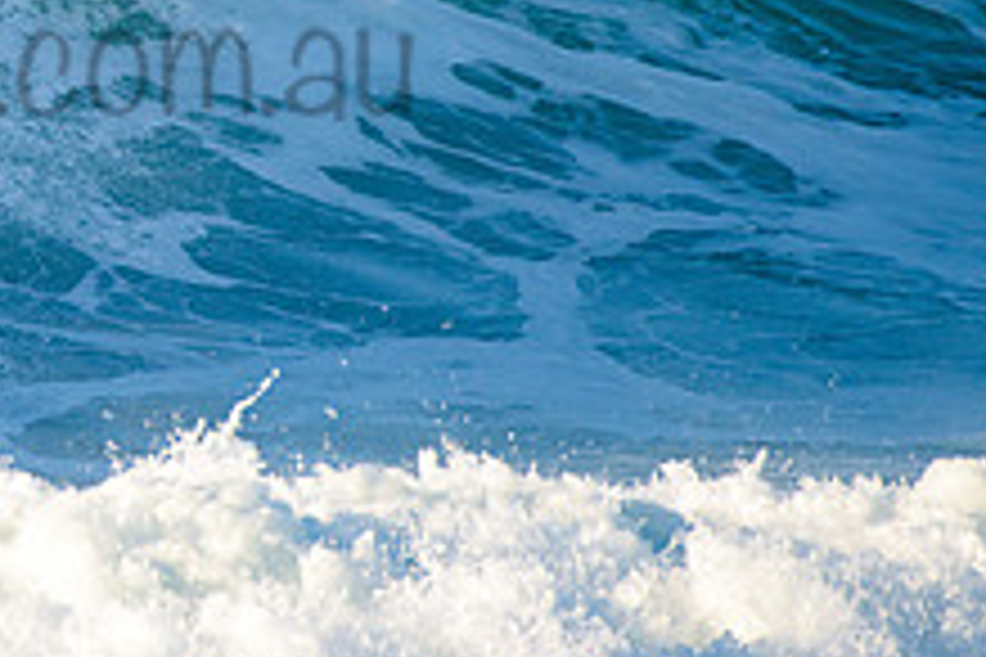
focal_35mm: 1322
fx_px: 36205
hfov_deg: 1.6
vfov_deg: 1.0
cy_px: 11
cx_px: -63
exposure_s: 1/1600
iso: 250
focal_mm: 500
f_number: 5.6
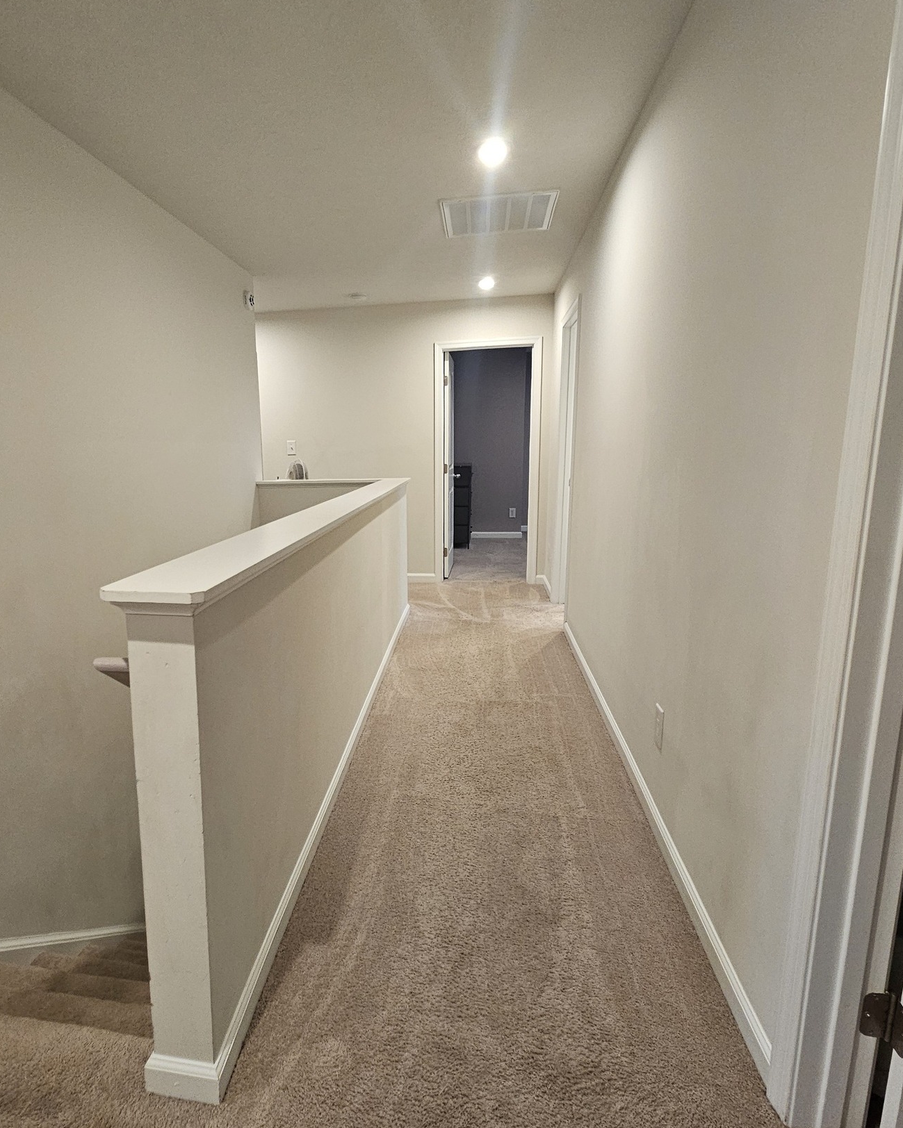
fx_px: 601
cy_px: 587
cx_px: 349
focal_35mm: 18
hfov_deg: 72.8
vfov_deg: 86.3
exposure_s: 1/60
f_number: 2.2
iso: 320
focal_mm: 2.2
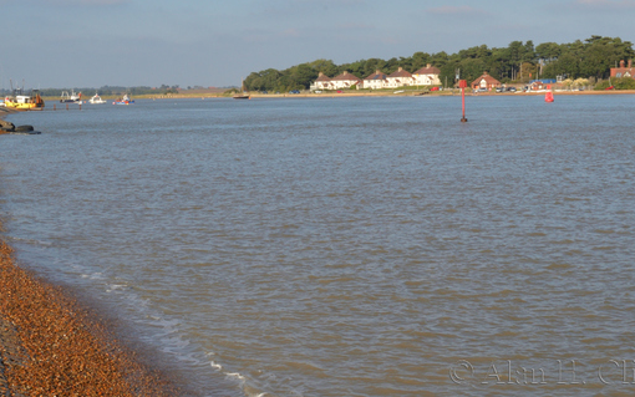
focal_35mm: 67
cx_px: 305
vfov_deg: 19.3
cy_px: 114
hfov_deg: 30.6
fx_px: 1160
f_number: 22
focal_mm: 32
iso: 100
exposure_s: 1/125
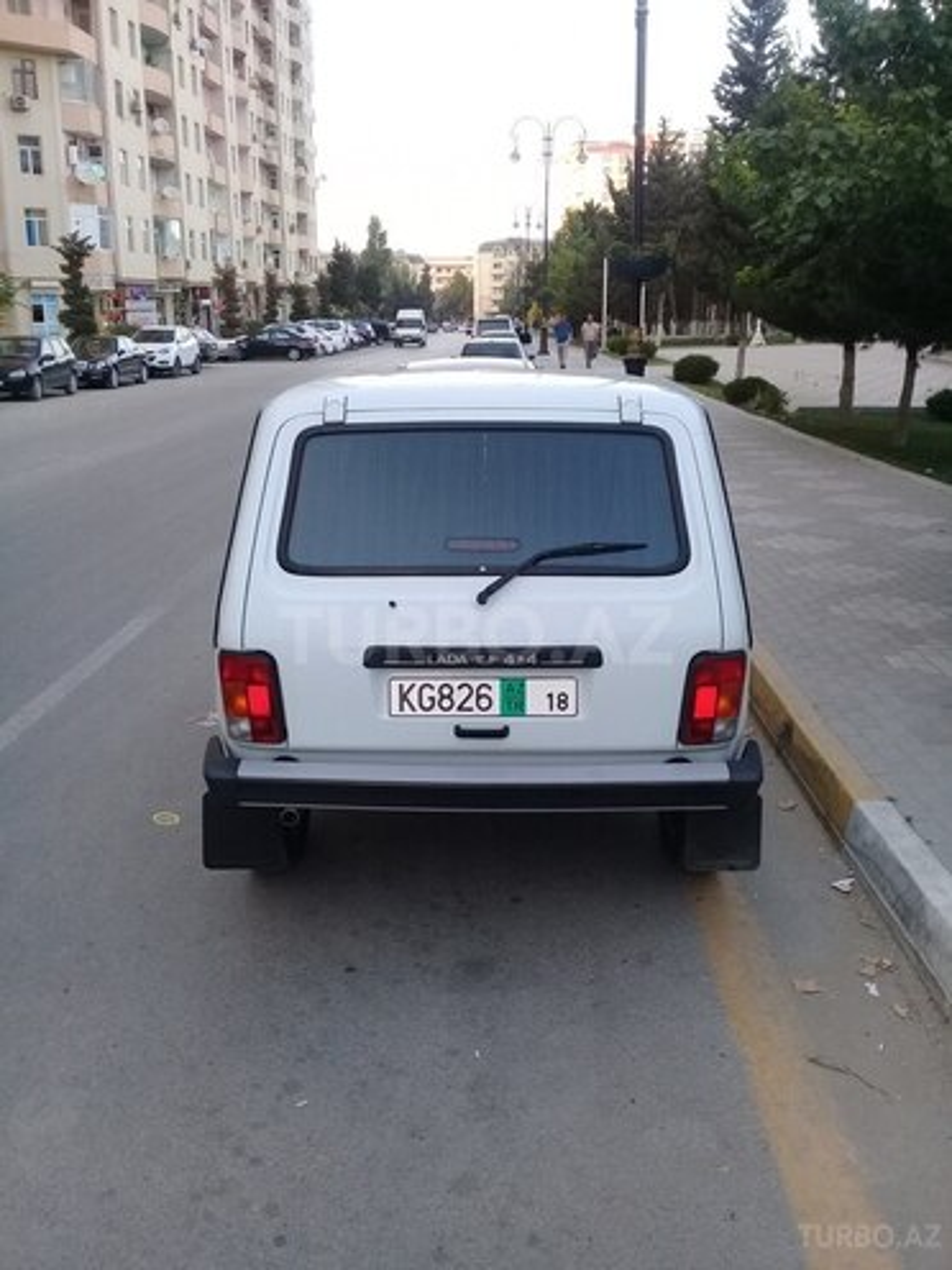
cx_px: 476
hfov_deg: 45.4
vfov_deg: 58.4
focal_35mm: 31
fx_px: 1137
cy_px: 635
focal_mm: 3.3
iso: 64
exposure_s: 1/100
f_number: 2.2
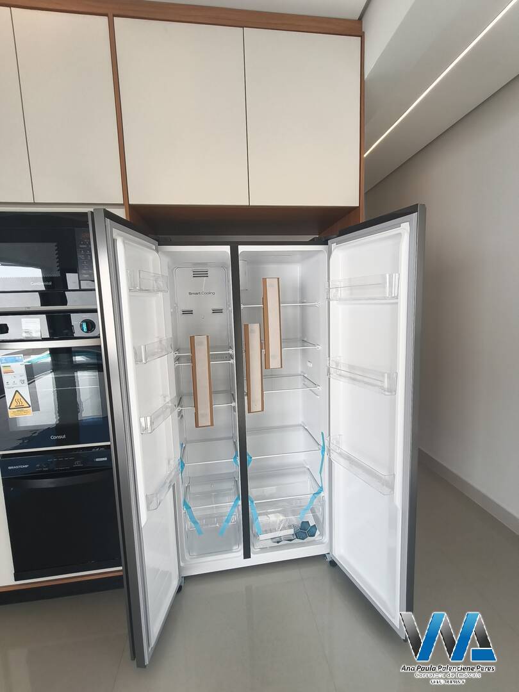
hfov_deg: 81.7
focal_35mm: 15
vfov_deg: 98.2
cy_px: 346
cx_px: 260
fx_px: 300
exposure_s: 1/133
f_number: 2.2
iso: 50
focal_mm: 1.67
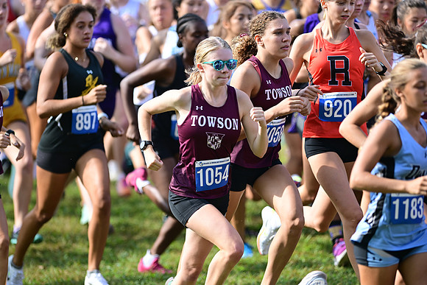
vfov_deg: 4.6
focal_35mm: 300
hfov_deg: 6.9
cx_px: 214
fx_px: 3559
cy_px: 142
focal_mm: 300
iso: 450
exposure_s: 1/2000
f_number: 2.8
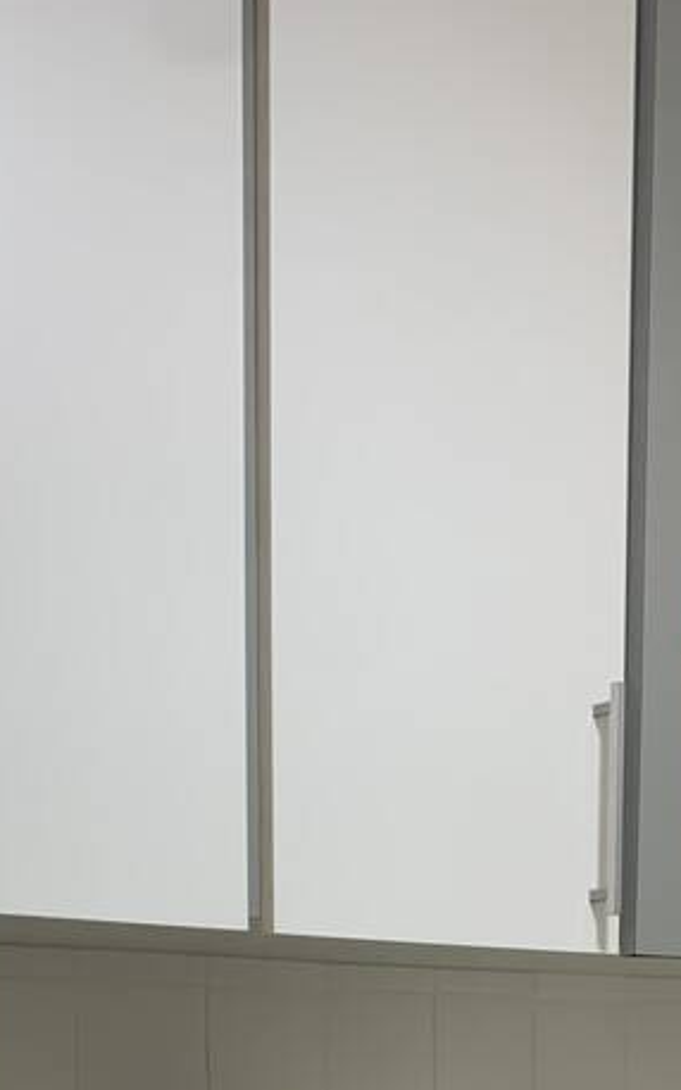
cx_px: 445
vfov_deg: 28.0
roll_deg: +1.1
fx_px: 1931
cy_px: 1271
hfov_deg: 19.9
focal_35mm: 65
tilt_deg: -3.3
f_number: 1.8
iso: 80
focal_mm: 4.25
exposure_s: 1/120
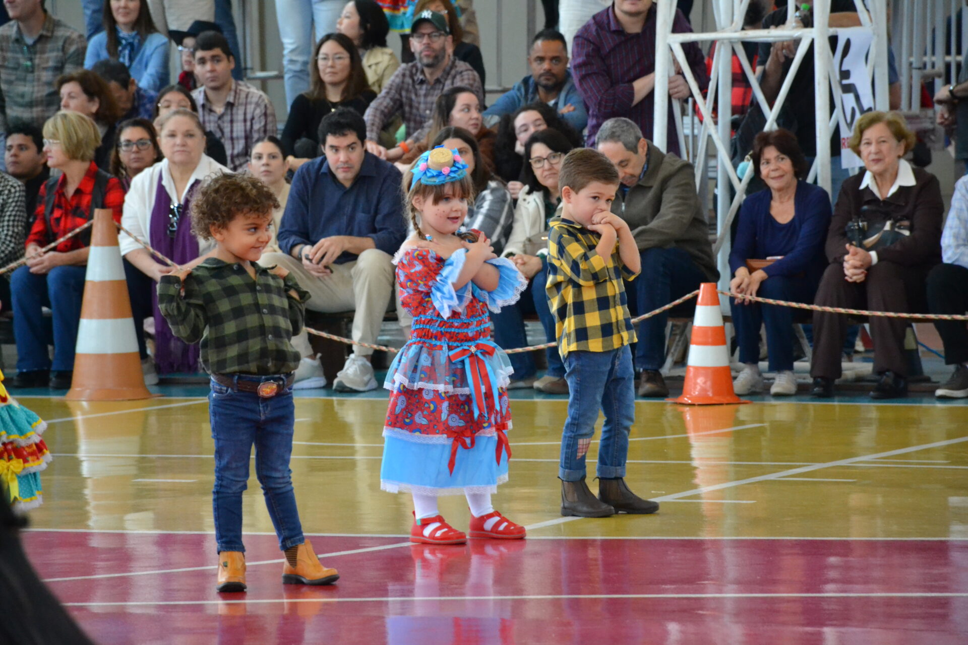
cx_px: 484
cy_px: 322
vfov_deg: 6.5
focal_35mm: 210
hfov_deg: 9.8
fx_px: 5646
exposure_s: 1/100
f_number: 5.6
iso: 3200
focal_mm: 140
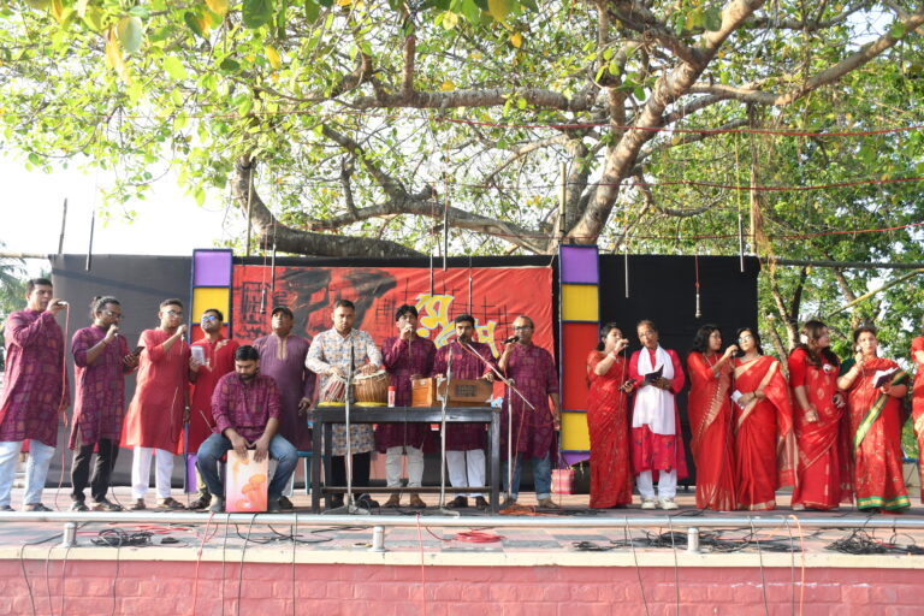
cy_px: 308
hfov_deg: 57.2
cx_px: 462
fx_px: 847
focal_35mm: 33
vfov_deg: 40.0
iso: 500
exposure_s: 1/160
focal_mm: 22
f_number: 5.6
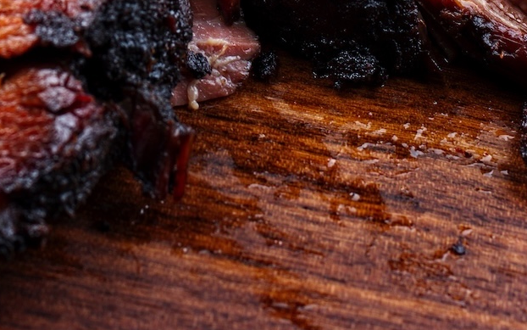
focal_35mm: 164
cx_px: -6
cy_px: -214
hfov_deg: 12.6
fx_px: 2356
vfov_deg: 7.8
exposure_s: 1/200
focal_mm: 50
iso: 100
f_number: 9
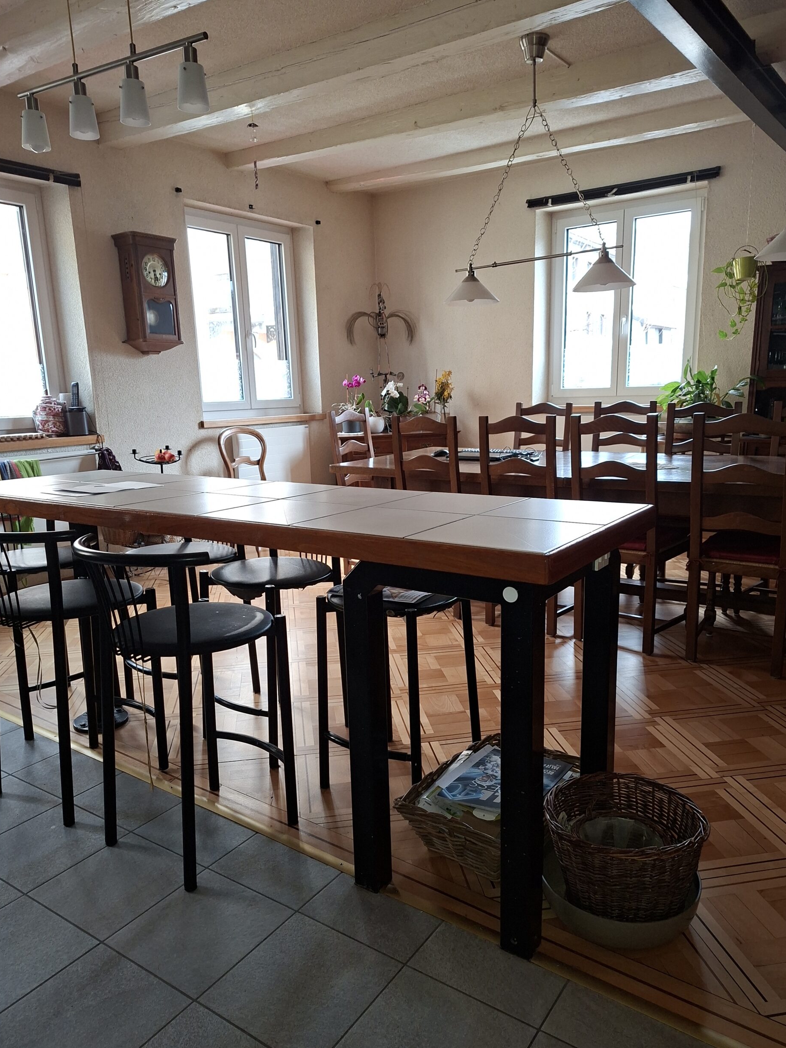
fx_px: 727
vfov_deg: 71.6
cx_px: 391
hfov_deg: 56.8
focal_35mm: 24
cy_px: 533
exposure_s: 1/100
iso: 200
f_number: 1.8
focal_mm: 5.54
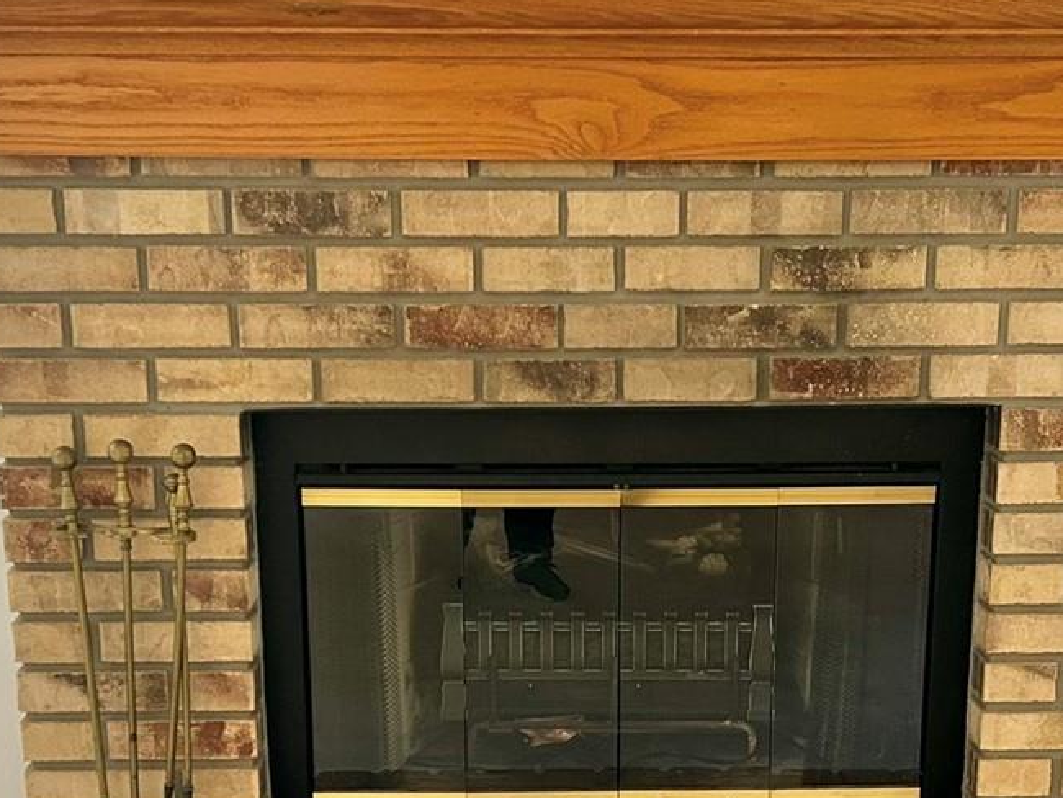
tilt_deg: -17.1
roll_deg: +1.2
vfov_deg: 22.5
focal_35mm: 64
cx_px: 607
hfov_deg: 30.2
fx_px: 1966
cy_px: 697
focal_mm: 5.7
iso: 200
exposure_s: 1/60
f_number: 1.5
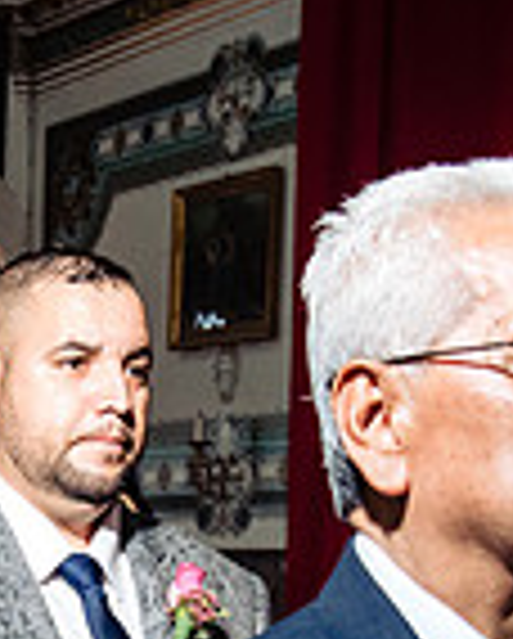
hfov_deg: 12.0
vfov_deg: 14.8
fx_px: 2424
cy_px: 605
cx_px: 27
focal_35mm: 128
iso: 1600
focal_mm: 32
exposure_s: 1/160
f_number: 5.6
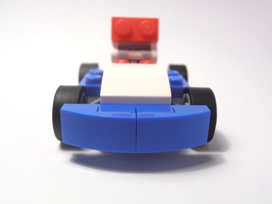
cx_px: 136
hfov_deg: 50.1
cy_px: 102
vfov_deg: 38.7
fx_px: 291
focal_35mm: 37
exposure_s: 1/80
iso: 80
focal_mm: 6.61
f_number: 3.9
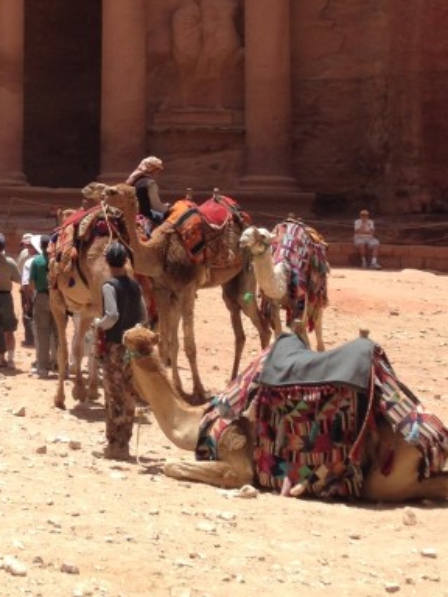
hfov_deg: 16.1
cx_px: -93
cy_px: 19
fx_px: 1519
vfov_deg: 21.6
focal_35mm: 88
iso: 50
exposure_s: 1/1085
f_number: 2.4
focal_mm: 4.12
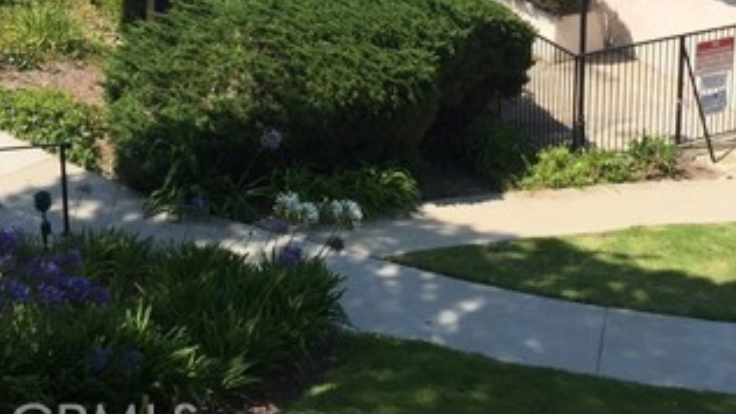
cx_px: 419
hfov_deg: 32.8
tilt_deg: -13.3
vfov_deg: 17.8
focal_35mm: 64
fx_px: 1249
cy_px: -100
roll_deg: -1.0
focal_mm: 4.15
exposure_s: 1/2083
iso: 32
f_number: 2.2
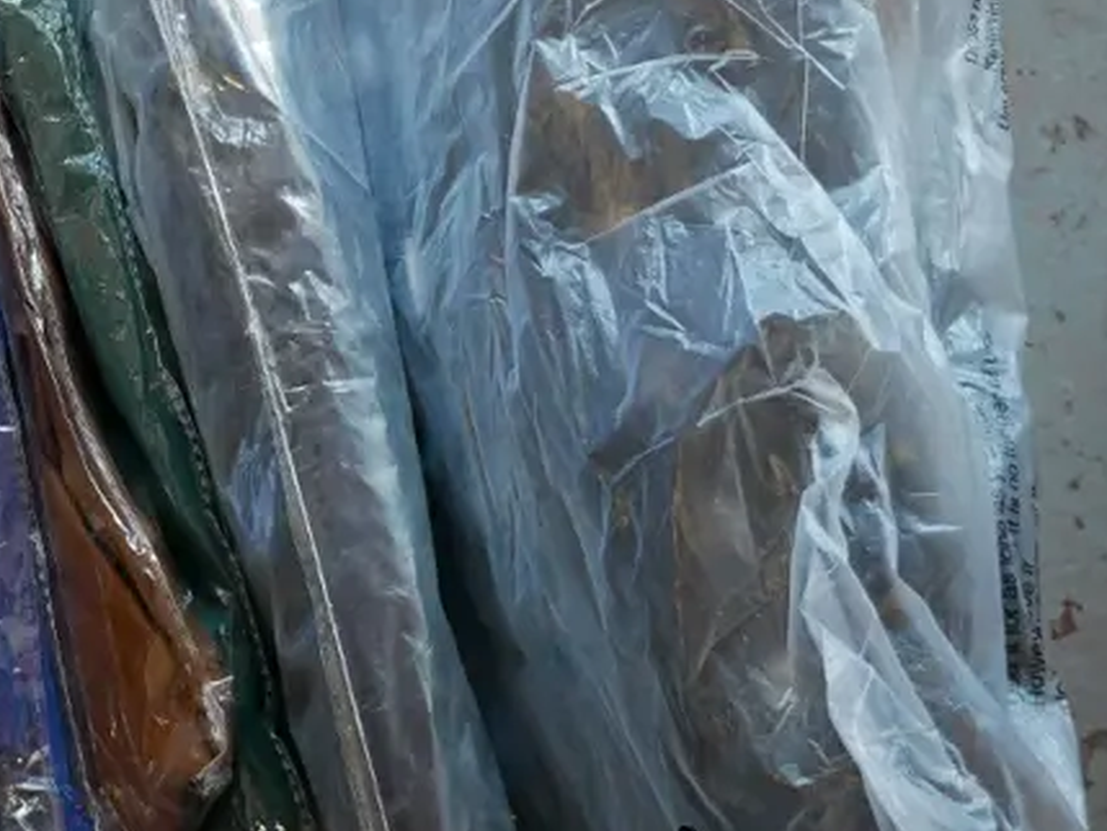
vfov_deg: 14.1
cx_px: -142
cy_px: 330
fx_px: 3359
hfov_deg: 18.0
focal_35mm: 105
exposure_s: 1/60
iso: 1600
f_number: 4.2
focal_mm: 22
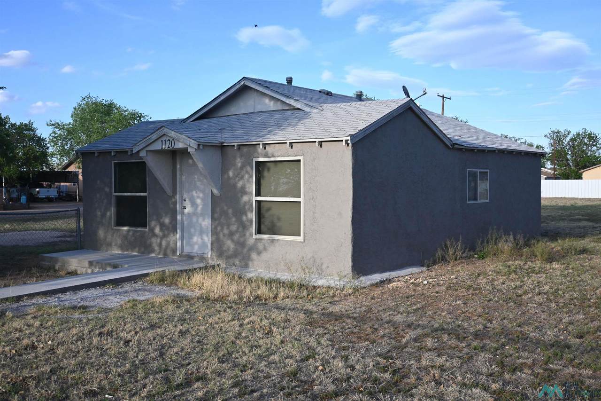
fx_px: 613
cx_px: 300
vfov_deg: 36.2
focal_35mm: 37
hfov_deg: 52.2
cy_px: 200
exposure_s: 1/4000
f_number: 4.2
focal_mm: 24.5
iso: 1000
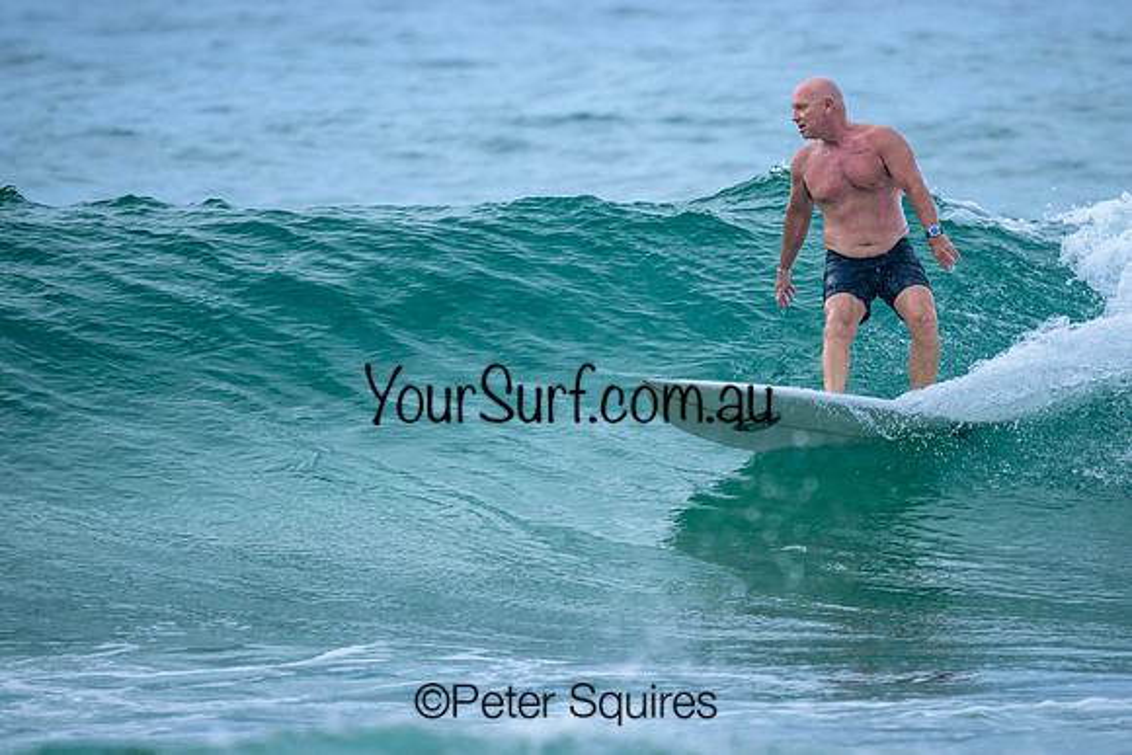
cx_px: 682
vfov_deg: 1.4
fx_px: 30306
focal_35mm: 964
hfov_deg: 2.1
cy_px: 329
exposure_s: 1/3200
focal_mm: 800
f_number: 6.3
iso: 450
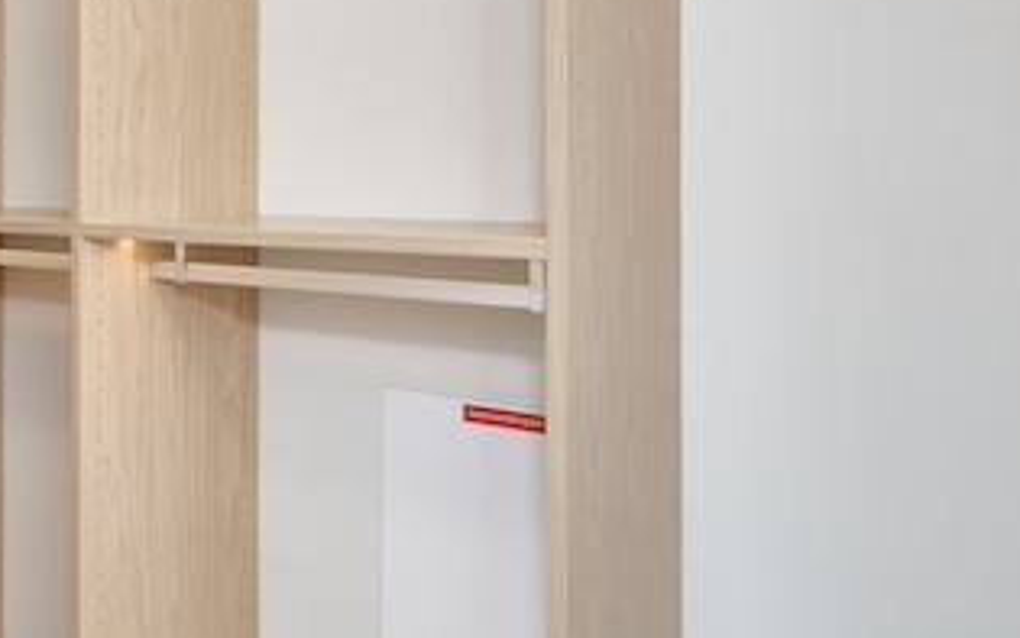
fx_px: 945
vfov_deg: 36.7
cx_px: 233
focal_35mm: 34
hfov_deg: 53.6
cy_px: 189
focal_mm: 10
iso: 400
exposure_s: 1/30
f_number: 8
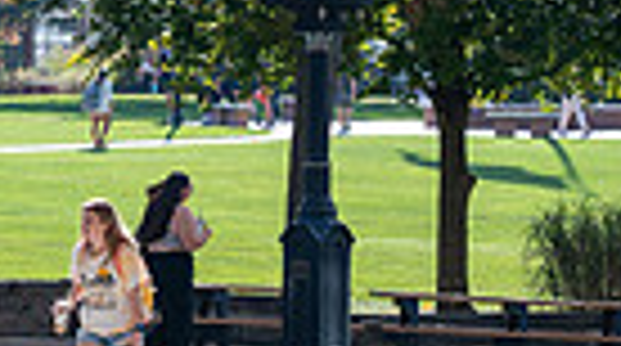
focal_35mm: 375
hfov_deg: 5.8
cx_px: 104
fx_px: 6163
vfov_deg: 3.2
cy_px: -101
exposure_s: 1/400
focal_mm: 85
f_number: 5.6
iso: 200
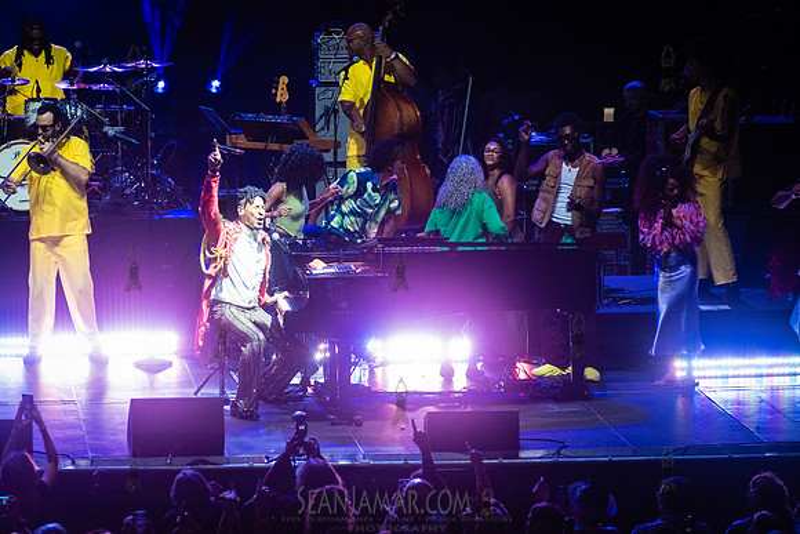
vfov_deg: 6.8
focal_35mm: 201
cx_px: 400
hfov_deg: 10.2
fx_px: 4471
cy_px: 267
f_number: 4.5
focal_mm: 200
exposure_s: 1/2500
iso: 6400
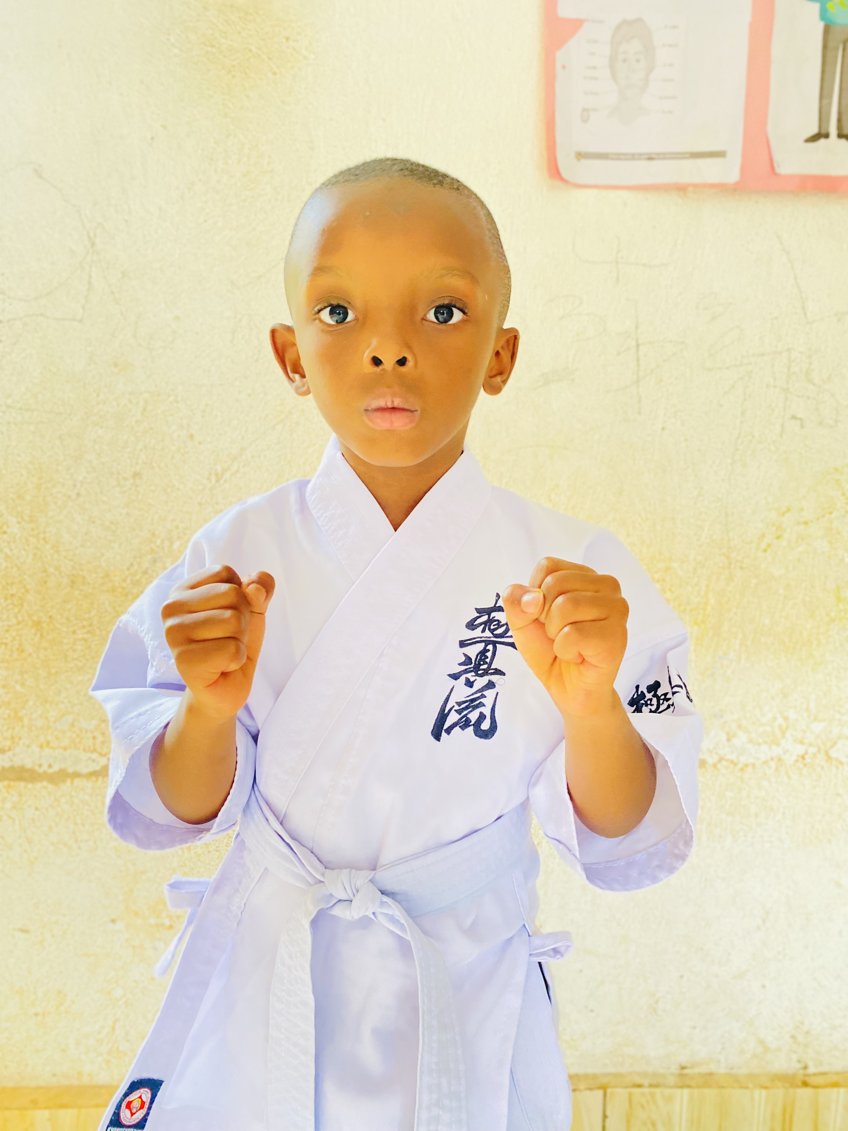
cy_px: 566
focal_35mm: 26
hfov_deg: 53.1
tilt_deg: -9.4
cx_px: 424
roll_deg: +0.3
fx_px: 849
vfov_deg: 67.3
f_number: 1.8
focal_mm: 4.25
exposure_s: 1/40
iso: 640
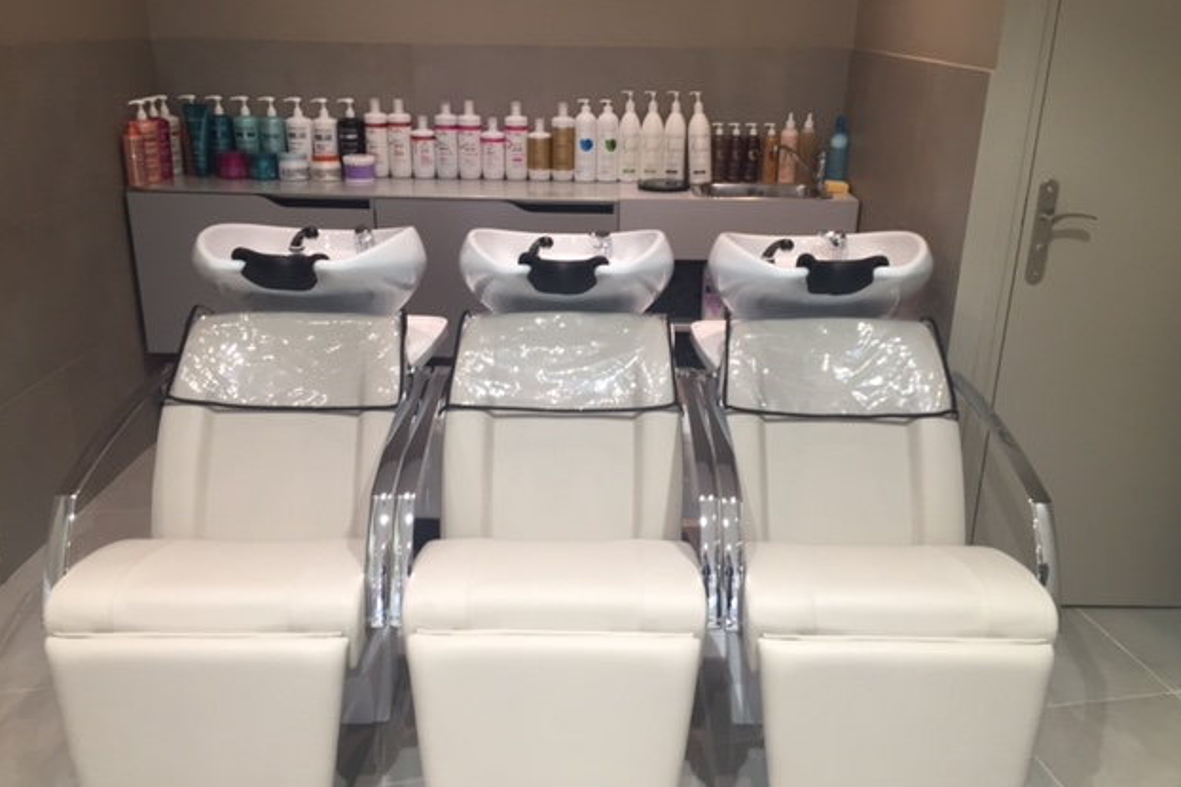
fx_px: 1017
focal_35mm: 31
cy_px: 396
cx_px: 599
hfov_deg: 60.3
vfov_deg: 42.3
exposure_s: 1/33
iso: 50
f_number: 2.2
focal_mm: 4.15
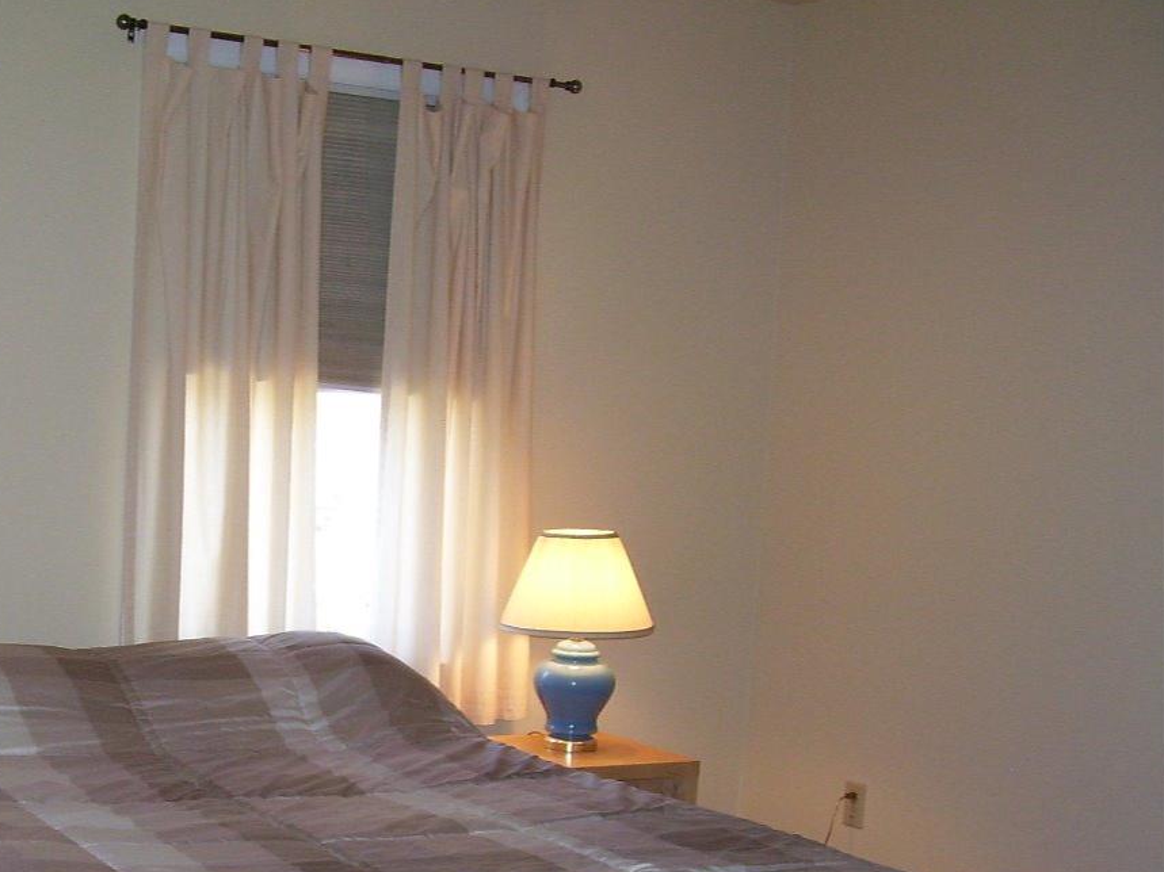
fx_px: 1916
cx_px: 196
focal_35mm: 57
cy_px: 662
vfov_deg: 25.3
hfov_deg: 32.6
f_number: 2.7
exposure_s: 1/60
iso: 125
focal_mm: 5.6
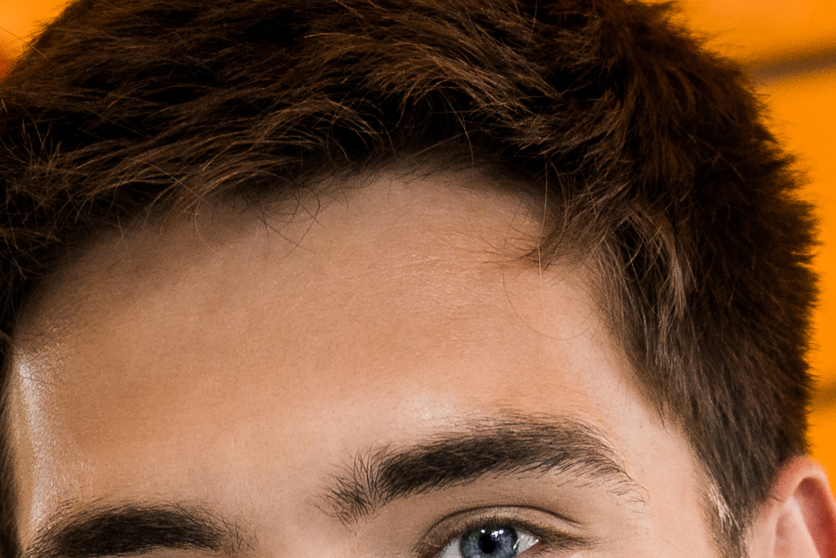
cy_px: 1539
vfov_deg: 6.3
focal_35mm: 203
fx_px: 4715
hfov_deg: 10.1
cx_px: 419
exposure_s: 1/160
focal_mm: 31
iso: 400
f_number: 3.2
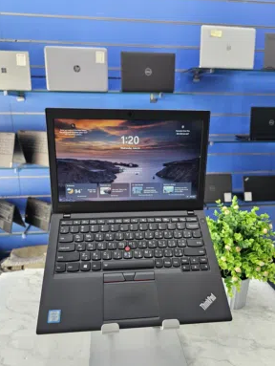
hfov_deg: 56.9
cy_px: 187
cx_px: 133
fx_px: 254
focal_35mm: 24
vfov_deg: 71.5
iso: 125
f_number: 1.7
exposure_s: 1/100
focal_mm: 6.3
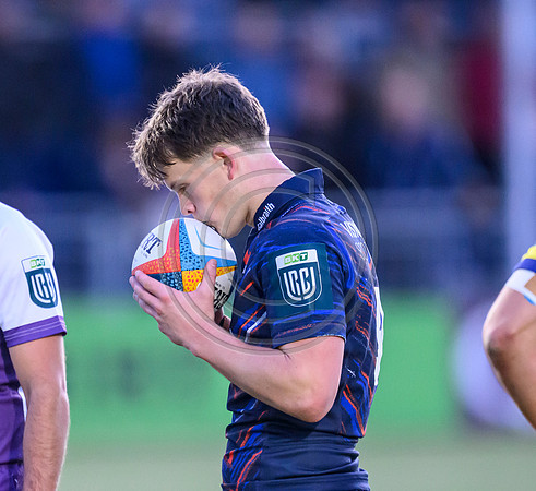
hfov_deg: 2.2
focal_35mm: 822
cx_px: 186
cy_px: 242
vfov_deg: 2.0
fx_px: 13804
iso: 6400
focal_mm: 400
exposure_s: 1/2000
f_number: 2.8
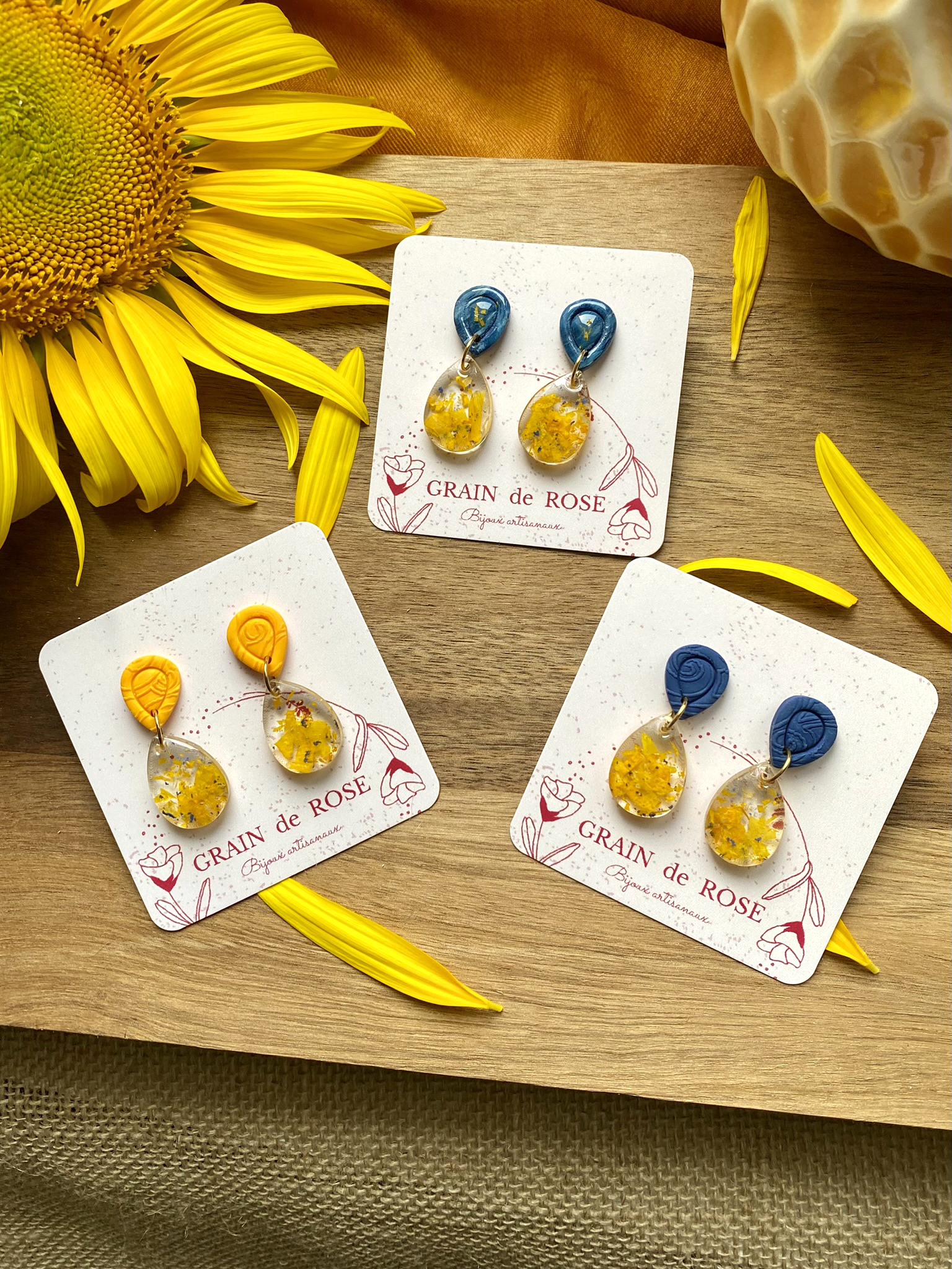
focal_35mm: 26
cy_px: 634
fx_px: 953
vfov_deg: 67.3
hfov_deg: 53.1
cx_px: 476
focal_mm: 4.2
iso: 80
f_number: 1.8
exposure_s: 1/122
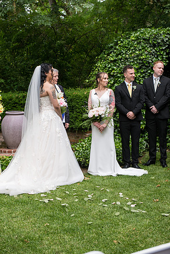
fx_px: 496
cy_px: 127
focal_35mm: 70
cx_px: 85
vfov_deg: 28.8
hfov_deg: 19.5
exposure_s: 1/400
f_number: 4
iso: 500
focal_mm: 70
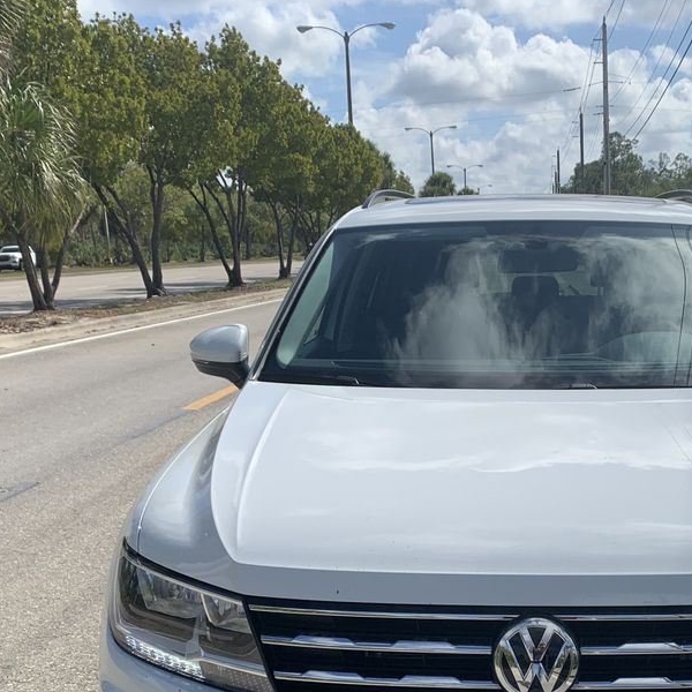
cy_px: 546
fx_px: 1108
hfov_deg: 33.8
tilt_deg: -13.7
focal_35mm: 49
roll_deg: +0.7
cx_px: 542
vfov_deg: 33.7
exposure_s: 1/4098
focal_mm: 4.25
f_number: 1.8
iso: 25
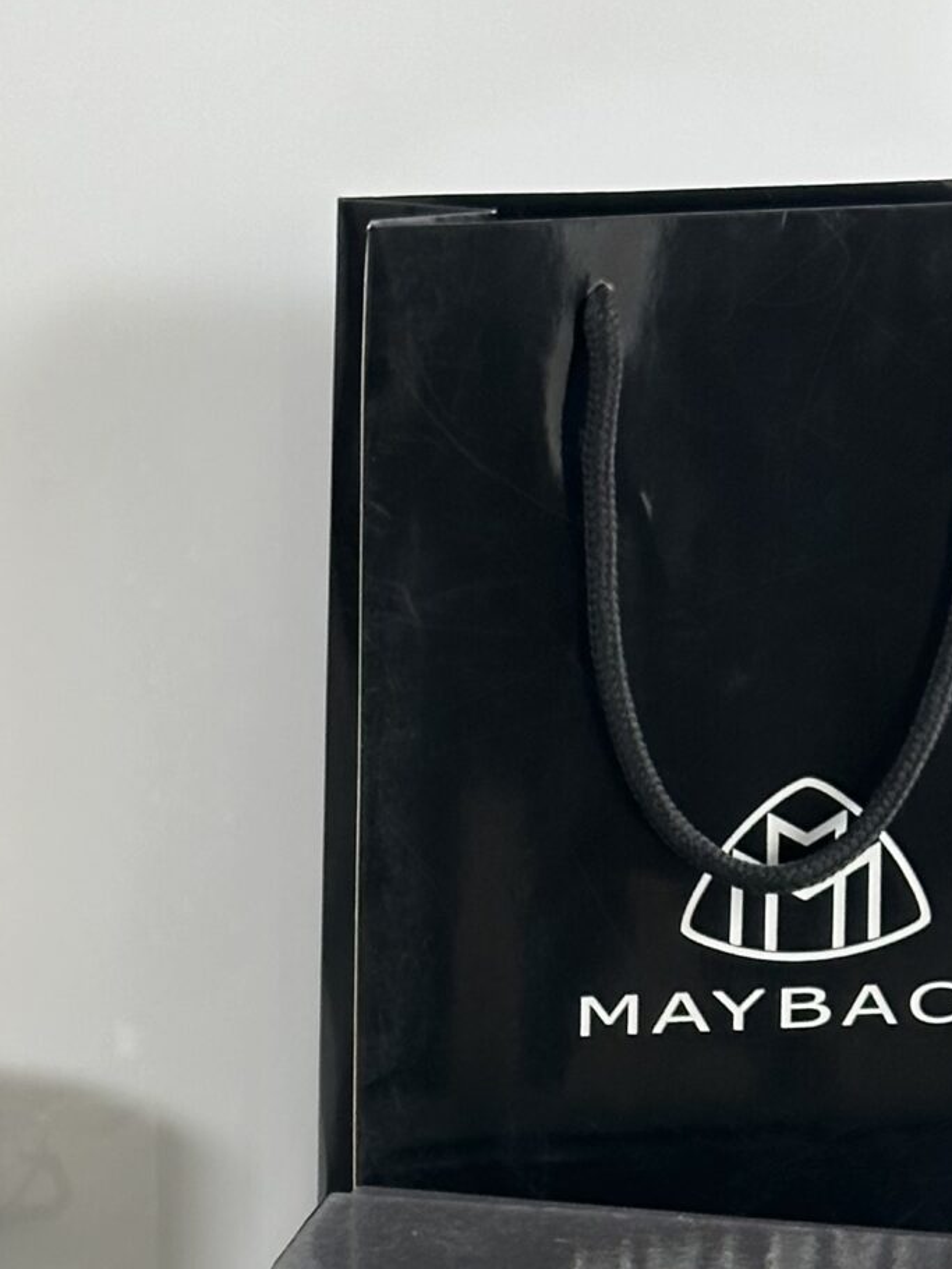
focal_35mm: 135
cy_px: 1436
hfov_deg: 10.8
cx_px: -145
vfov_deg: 14.2
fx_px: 4948
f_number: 1.78
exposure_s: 1/117
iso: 80
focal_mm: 6.86
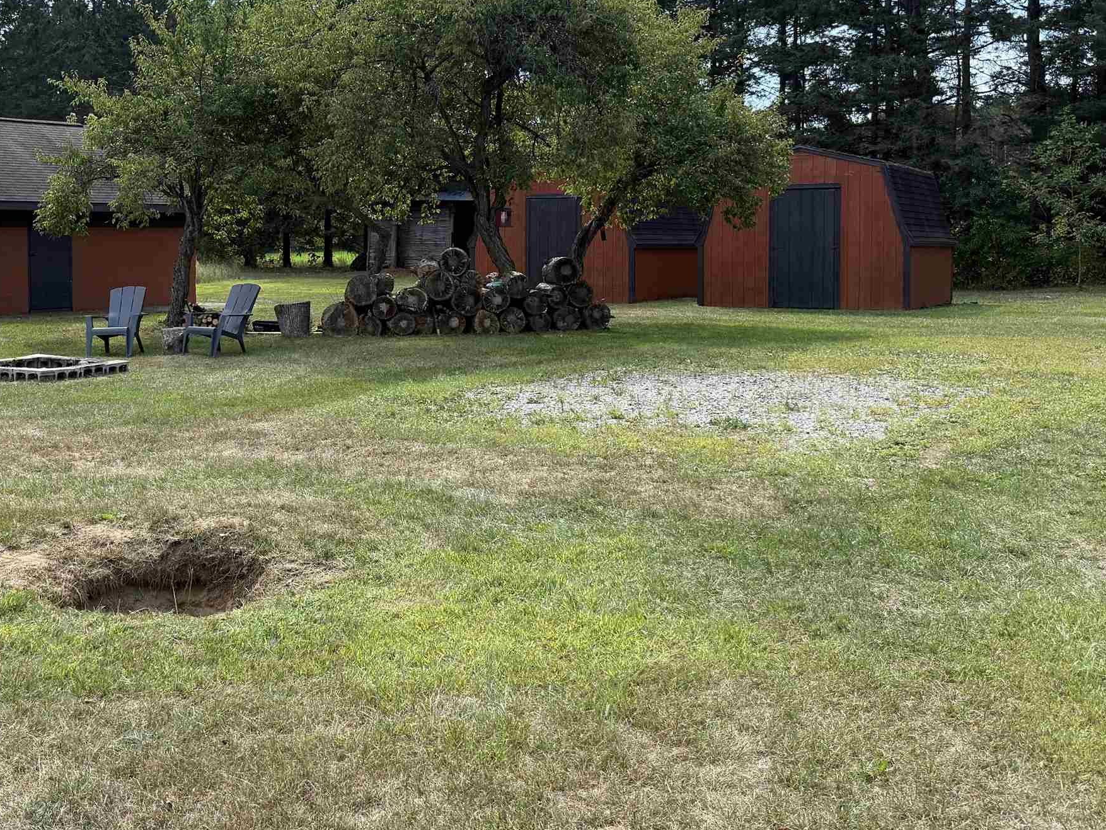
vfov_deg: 34.1
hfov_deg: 43.8
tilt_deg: -0.7
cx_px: 325
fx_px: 1342
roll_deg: +0.2
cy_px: 277
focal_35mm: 42
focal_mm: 6.76
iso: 100
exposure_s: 1/1949
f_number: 1.78
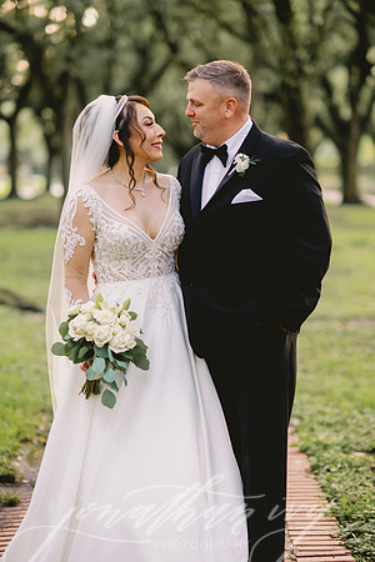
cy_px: 281
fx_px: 1328
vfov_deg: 23.9
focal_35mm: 85
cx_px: 188
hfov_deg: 16.1
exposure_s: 1/400
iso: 1250
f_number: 2
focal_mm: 85
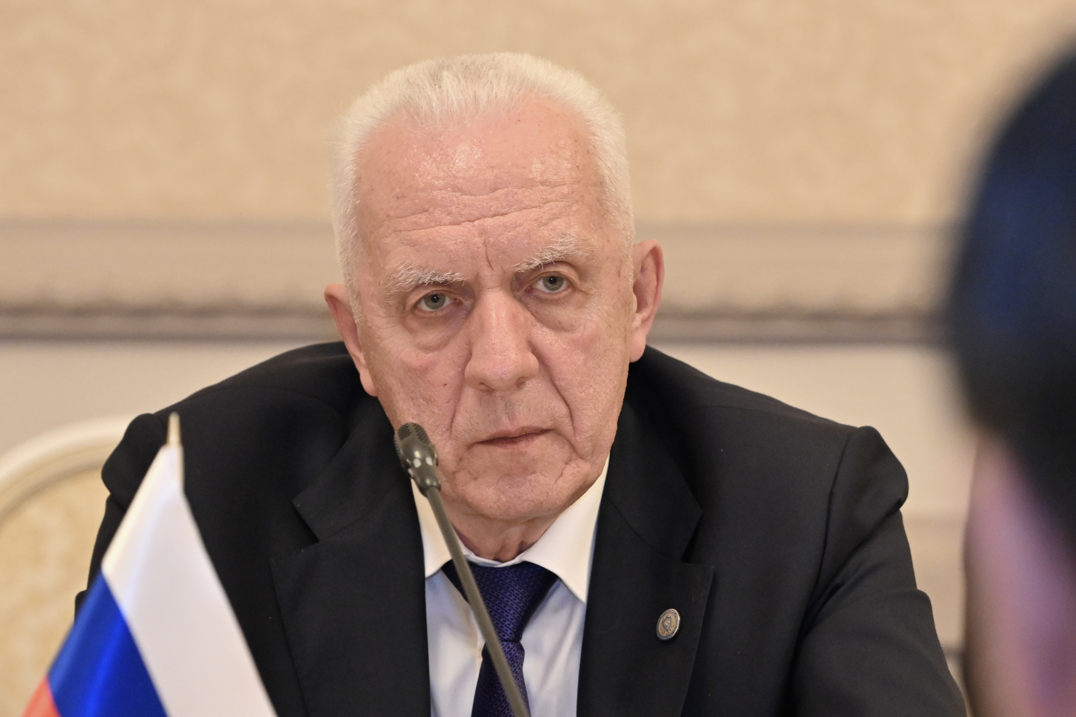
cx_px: 579
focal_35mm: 178
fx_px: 5320
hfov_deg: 11.5
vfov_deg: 7.7
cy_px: 531
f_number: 4
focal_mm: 120
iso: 2000
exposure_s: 1/60
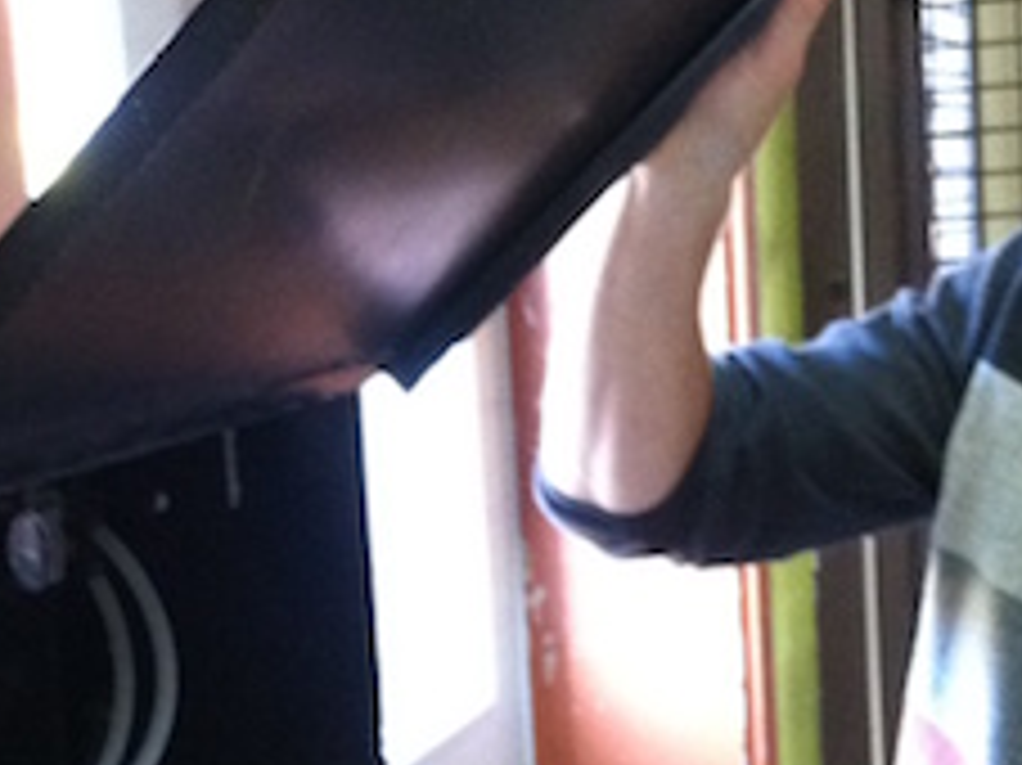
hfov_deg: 21.2
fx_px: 2685
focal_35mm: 91
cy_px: 529
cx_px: 176
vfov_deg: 16.2
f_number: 2.8
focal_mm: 3.85
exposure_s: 1/15
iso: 500
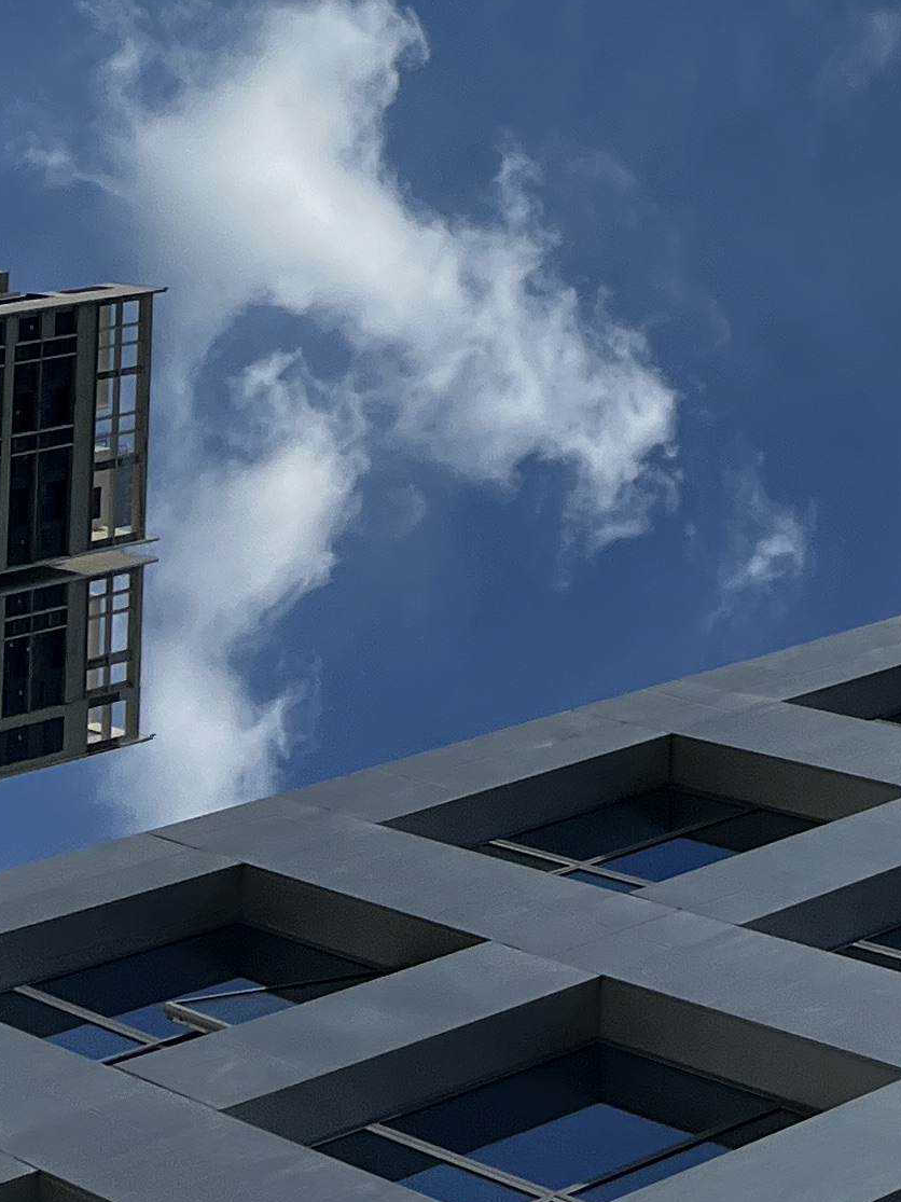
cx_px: 1450
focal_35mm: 94
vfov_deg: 18.1
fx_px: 3263
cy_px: -718
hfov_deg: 14.4
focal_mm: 5.1
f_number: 1.6
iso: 50
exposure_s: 1/9901
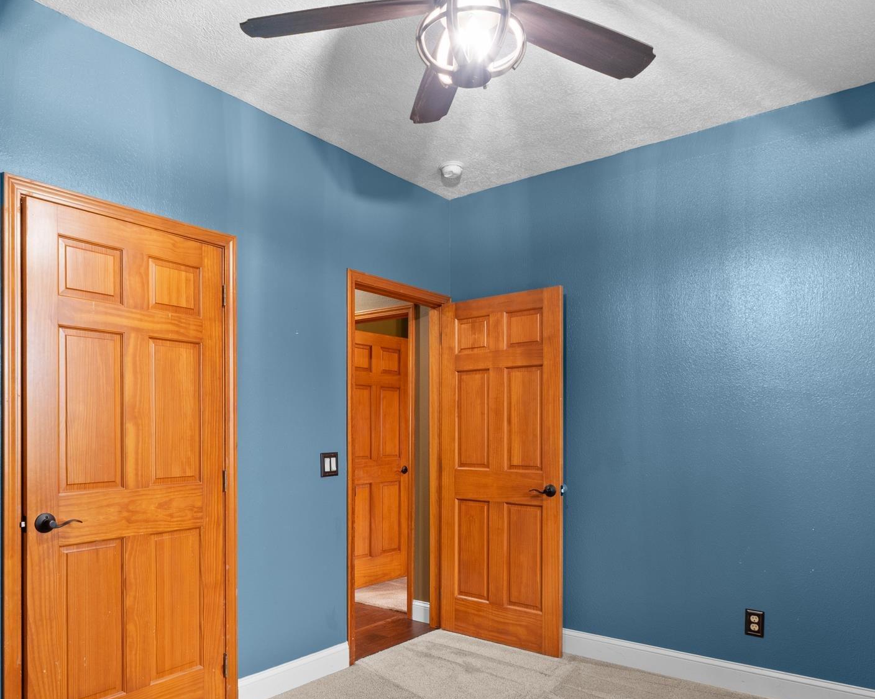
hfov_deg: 67.9
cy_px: 437
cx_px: 394
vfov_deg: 56.1
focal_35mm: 25
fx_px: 647
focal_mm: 10
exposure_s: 1.3
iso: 400
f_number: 8
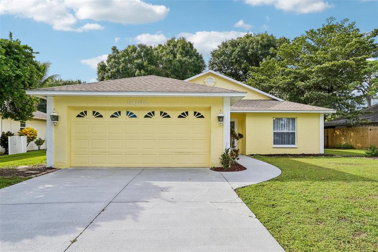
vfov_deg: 58.3
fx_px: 226
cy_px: 126
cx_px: 189
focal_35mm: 22
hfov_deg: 79.9
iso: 400
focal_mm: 21.5
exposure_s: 1/1000
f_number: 8
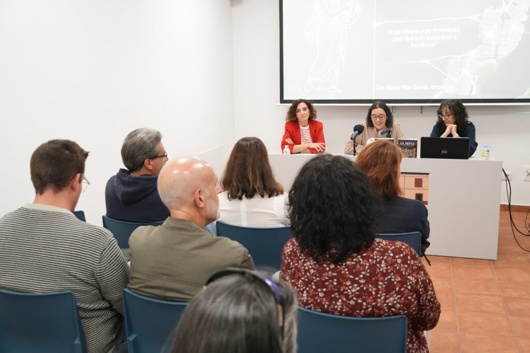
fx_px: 574
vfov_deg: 34.2
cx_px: 265
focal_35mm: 39
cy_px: 176
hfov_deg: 49.5
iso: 3200
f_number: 4.5
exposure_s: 1/160
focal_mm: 26
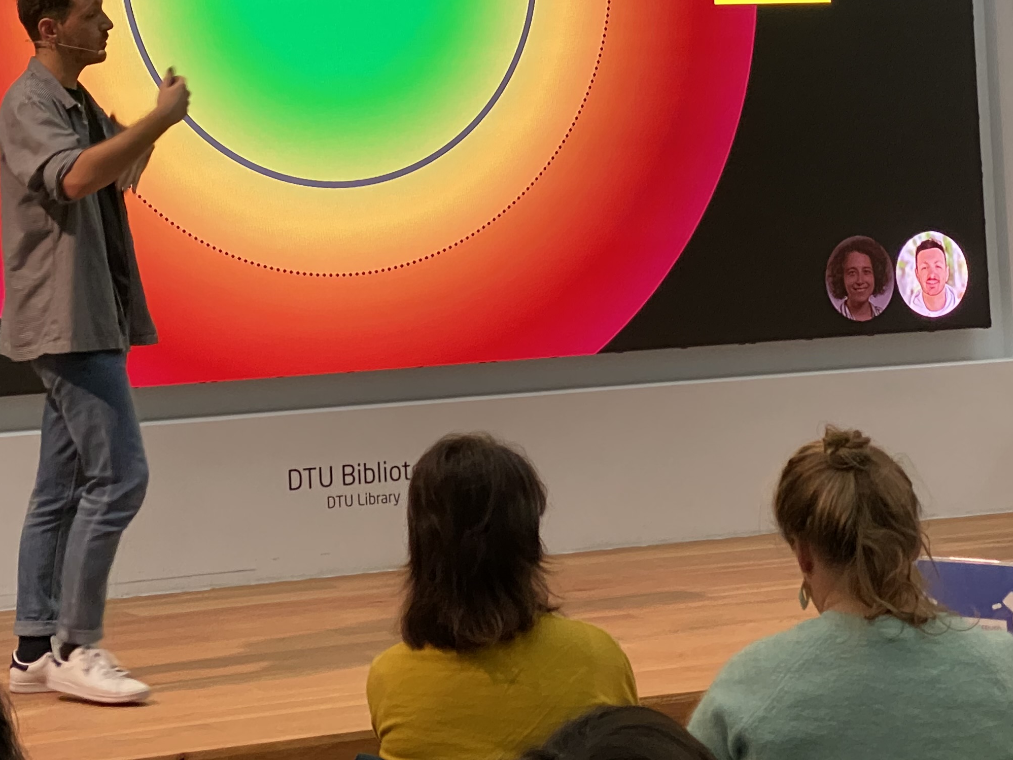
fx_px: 3073
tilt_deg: +3.3
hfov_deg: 18.6
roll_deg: +1.2
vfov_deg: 13.9
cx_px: 299
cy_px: 26
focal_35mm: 105
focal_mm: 6
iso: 250
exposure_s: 1/54
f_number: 2
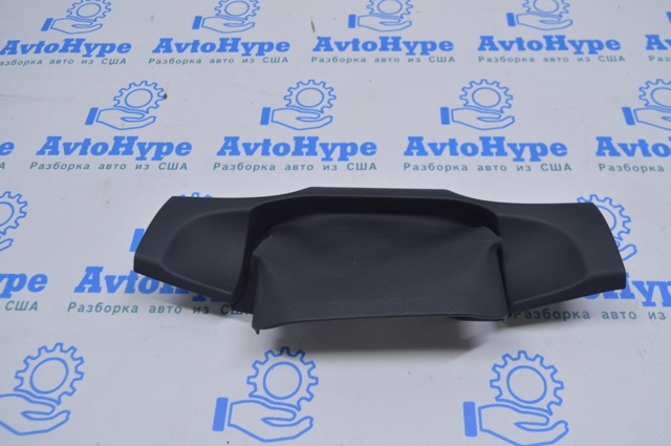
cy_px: 223
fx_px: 614
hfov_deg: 57.3
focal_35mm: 33
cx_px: 336
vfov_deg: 39.9
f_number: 5.6
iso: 400
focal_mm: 22
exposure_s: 1/30
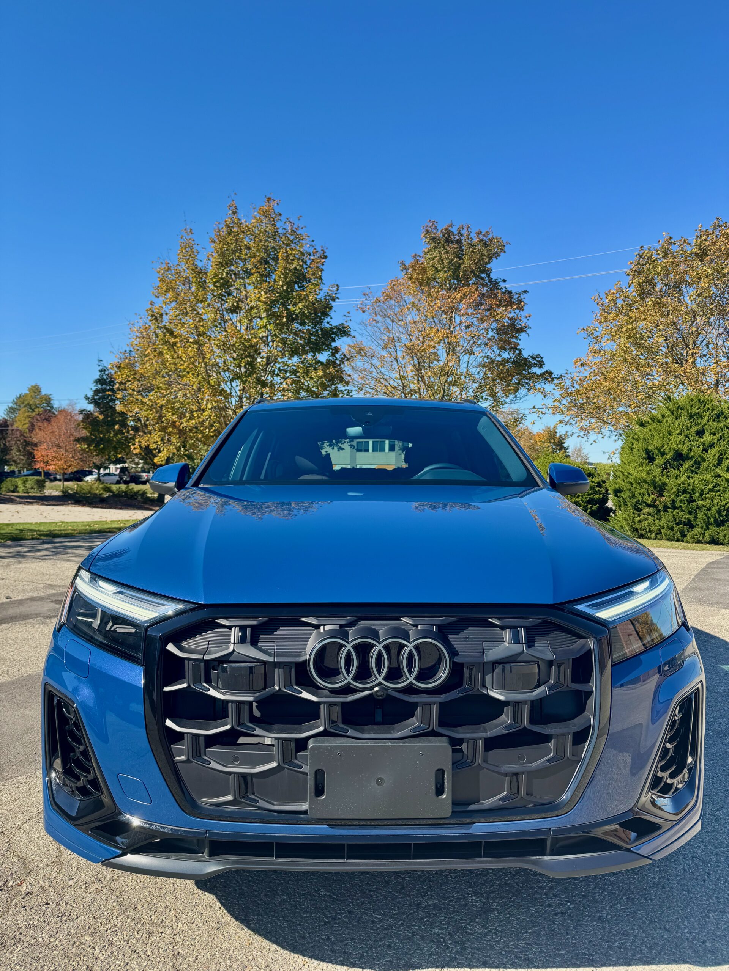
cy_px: 486
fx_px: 674
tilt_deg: +0.1
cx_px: 364
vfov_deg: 71.6
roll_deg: -0.8
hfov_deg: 56.8
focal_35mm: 24
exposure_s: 1/2105
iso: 80
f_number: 1.78
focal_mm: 6.76
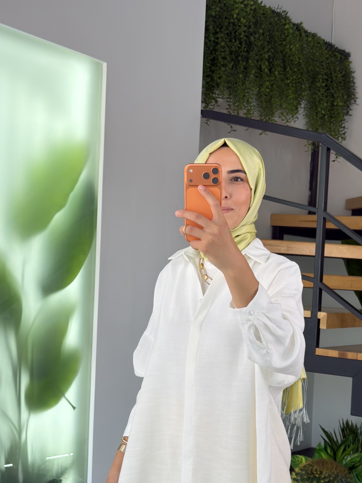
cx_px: 193
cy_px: 304
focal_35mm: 67
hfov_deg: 21.9
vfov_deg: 28.9
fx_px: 934
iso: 50
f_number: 1.78
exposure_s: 1/198
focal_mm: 6.76
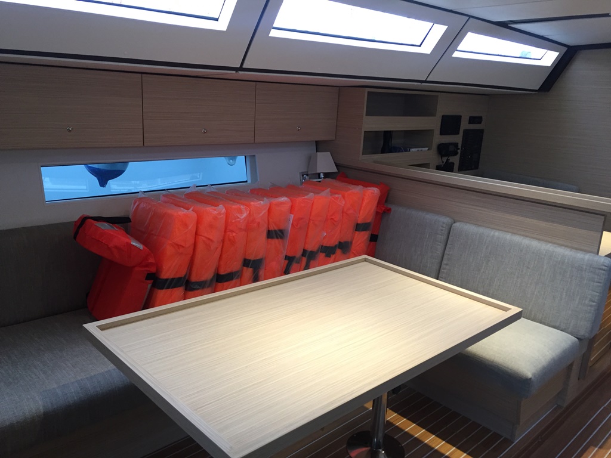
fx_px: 512
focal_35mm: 29
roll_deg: -4.8
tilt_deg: -15.2
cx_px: 306
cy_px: 229
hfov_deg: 61.7
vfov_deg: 48.2
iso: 80
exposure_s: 1/33
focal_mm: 4.15
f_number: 2.2
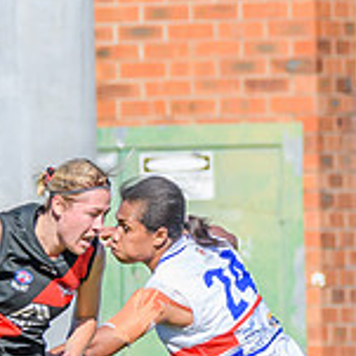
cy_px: 426
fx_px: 26424
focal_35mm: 2271
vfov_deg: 0.8
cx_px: 30
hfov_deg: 0.8
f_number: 8
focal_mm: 320
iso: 640
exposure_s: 1/1600
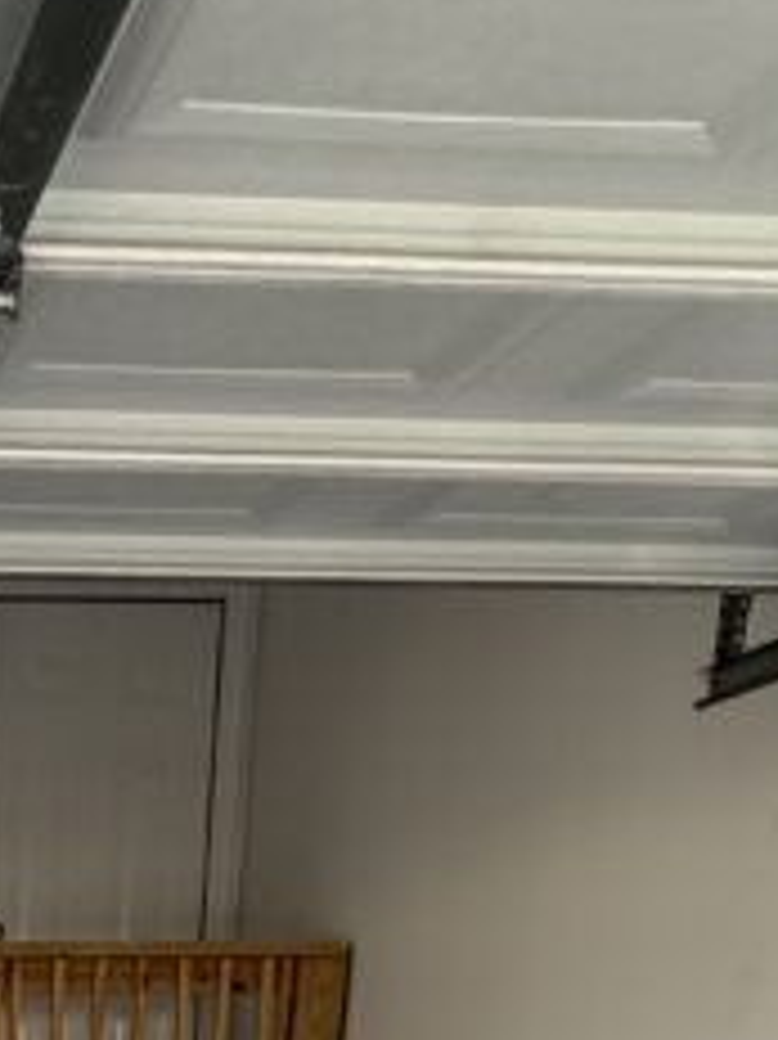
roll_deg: -2.1
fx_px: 1860
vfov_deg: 21.0
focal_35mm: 62
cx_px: -171
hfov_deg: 21.8
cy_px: 1877
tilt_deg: -21.9
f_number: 2.2
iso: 80
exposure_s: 1/121
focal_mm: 2.22
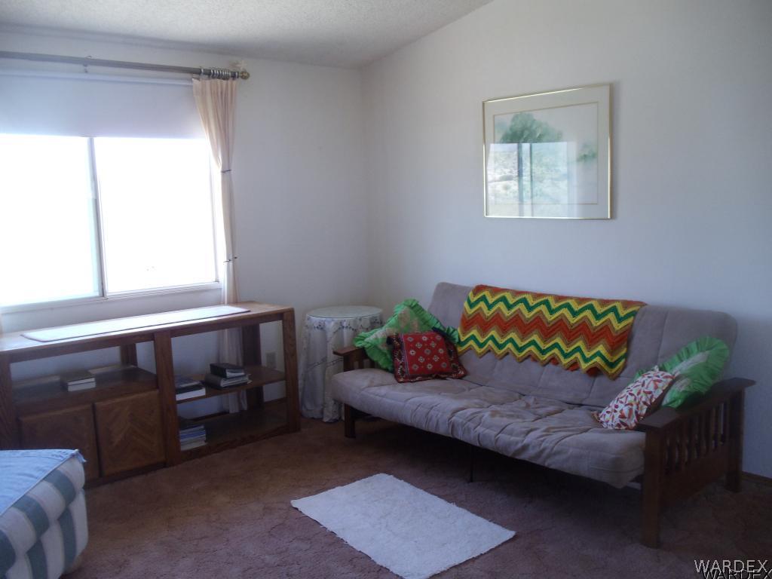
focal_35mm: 44
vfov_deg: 32.9
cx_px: 386
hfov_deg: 42.9
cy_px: 290
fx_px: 981
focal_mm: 6
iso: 200
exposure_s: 1/50
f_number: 3.5
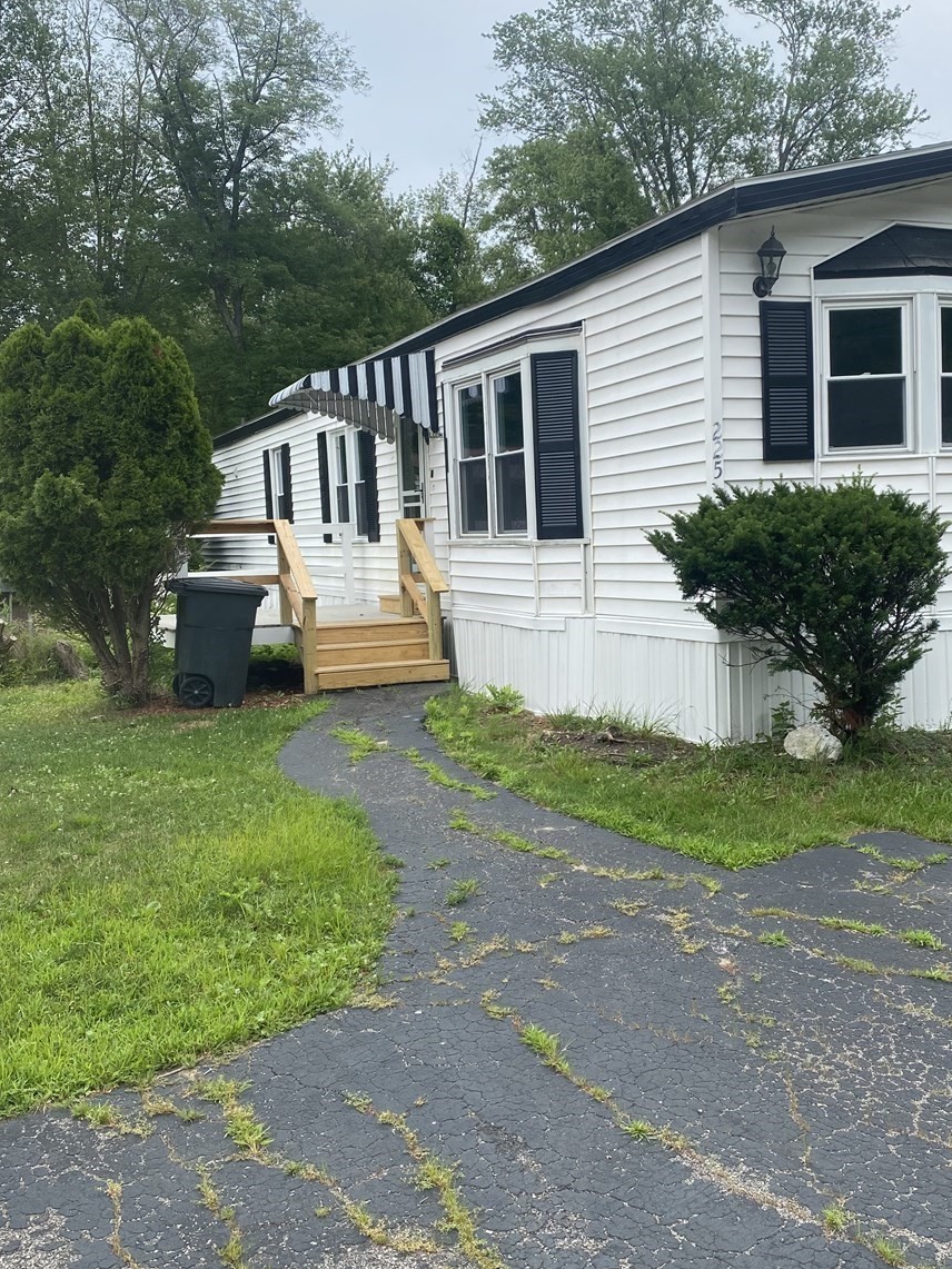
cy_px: 641
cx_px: 568
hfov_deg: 40.5
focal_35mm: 35
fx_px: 1283
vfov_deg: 52.6
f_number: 1.8
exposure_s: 1/1093
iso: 32
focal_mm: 4.25
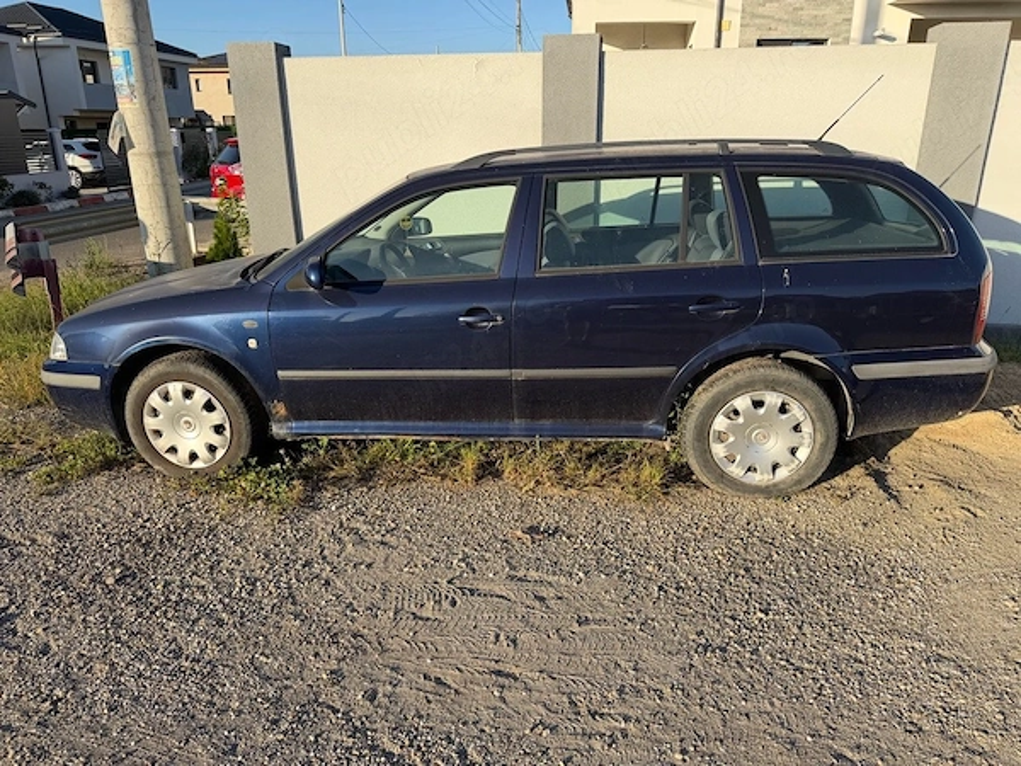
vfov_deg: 56.8
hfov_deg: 71.6
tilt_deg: -19.9
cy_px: 383
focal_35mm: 24
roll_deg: +0.5
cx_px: 510
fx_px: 708
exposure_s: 1/2053
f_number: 1.78
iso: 80
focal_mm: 6.76
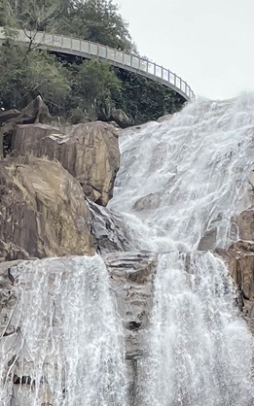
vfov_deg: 14.9
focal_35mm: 132
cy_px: 570
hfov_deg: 9.9
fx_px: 1463
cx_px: 183
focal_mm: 4.2
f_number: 1.6
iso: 32
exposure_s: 1/759
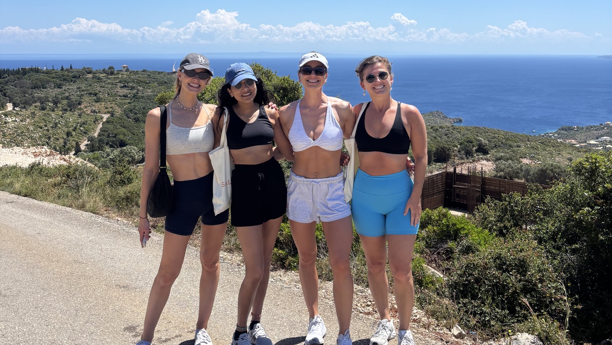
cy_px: 106
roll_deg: -1.0
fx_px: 617
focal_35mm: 38
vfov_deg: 30.9
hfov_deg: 52.8
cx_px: 305
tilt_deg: -4.5
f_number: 1.6
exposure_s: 1/4255
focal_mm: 5.96
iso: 50
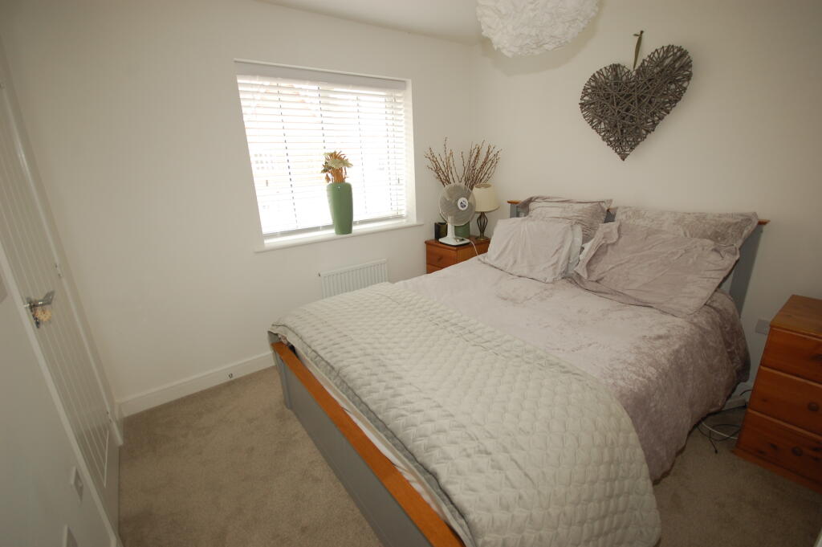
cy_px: 274
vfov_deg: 77.2
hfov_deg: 100.4
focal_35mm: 15
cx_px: 411
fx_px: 342
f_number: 4
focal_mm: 10
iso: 400
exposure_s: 1/60
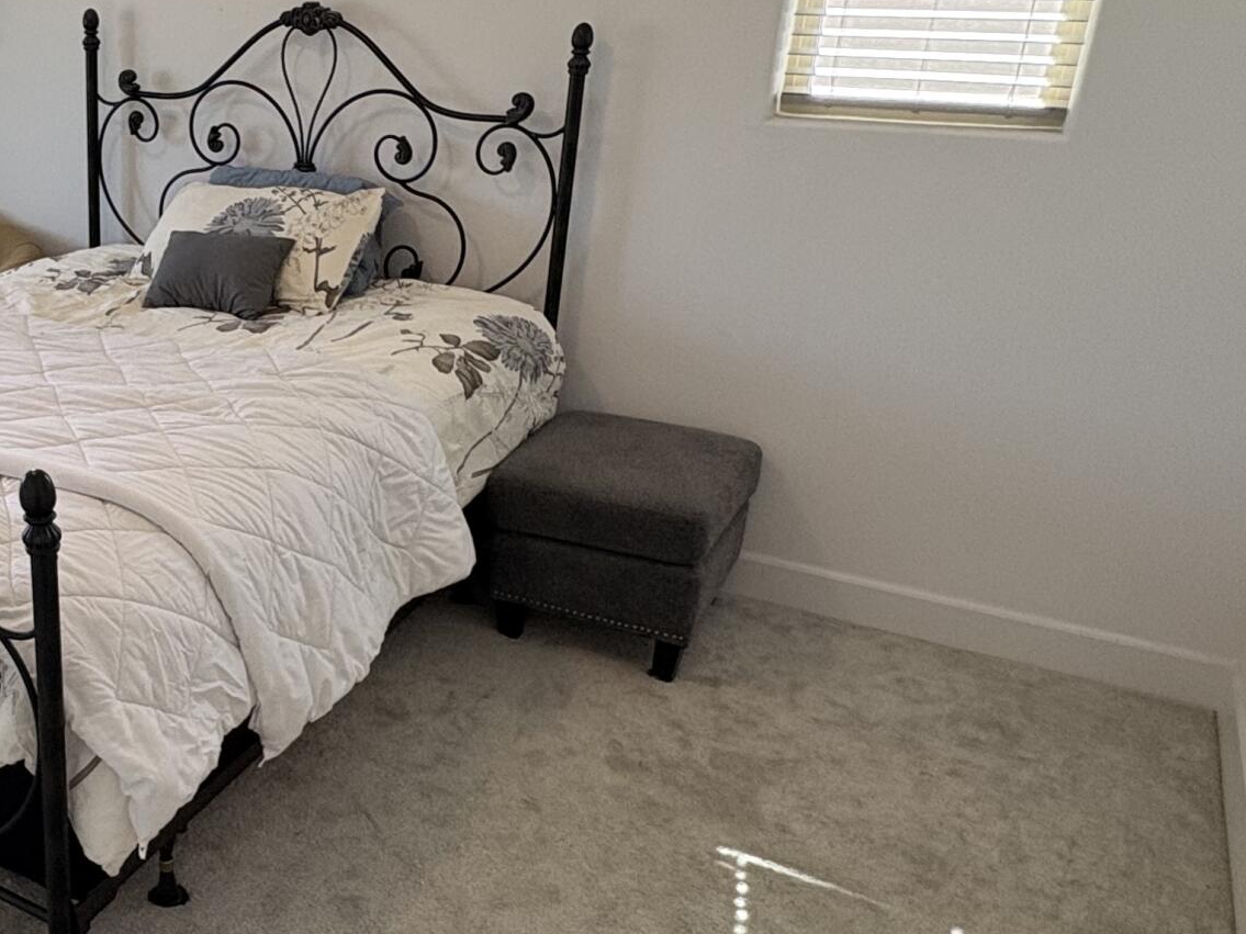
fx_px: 1332
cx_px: 135
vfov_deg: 38.7
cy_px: 483
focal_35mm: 37
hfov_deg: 45.6
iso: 160
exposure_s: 1/120
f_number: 2.2
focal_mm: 2.22
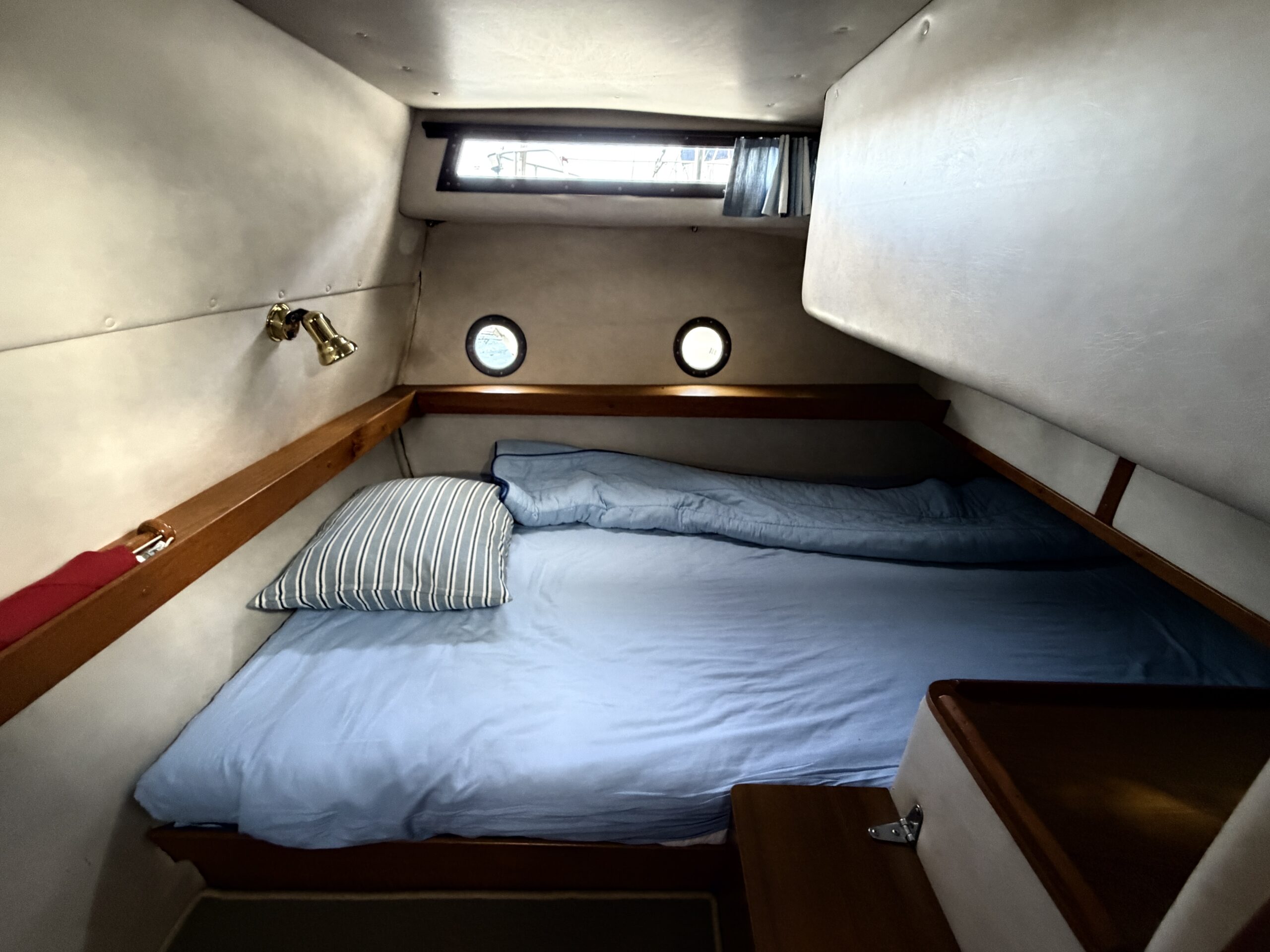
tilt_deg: -22.9
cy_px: 476
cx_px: 635
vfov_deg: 85.7
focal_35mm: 14
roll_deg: -1.8
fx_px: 514
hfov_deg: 102.1
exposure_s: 1/60
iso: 500
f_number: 2.2
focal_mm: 2.22
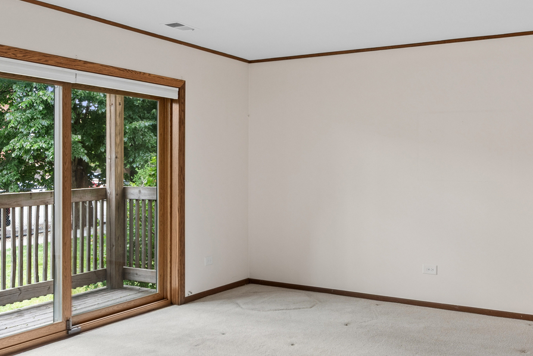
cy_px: 178
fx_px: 563
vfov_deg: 35.1
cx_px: 263
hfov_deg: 50.7
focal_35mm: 38
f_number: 8
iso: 250
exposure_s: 1/8
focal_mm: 14
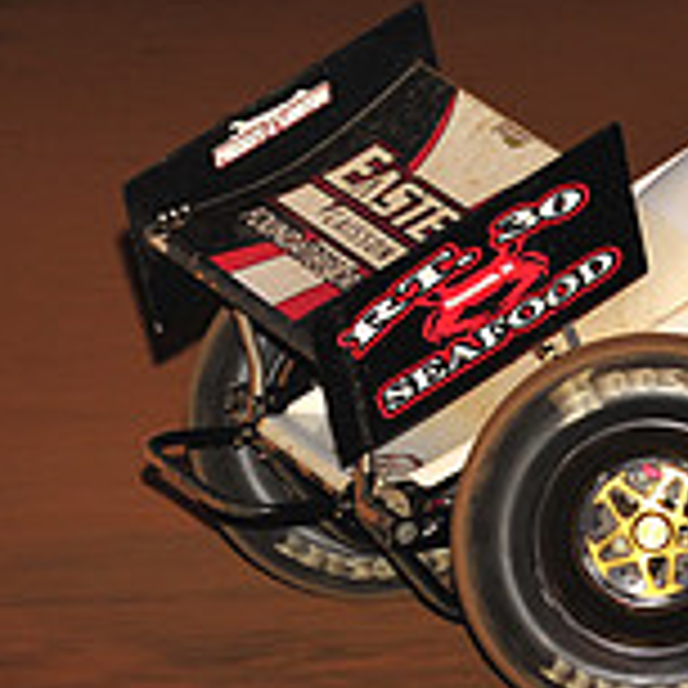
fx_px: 10524
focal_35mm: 468
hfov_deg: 3.7
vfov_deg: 3.7
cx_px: 1147
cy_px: 18
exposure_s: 1/320
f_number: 6.3
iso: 800
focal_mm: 145
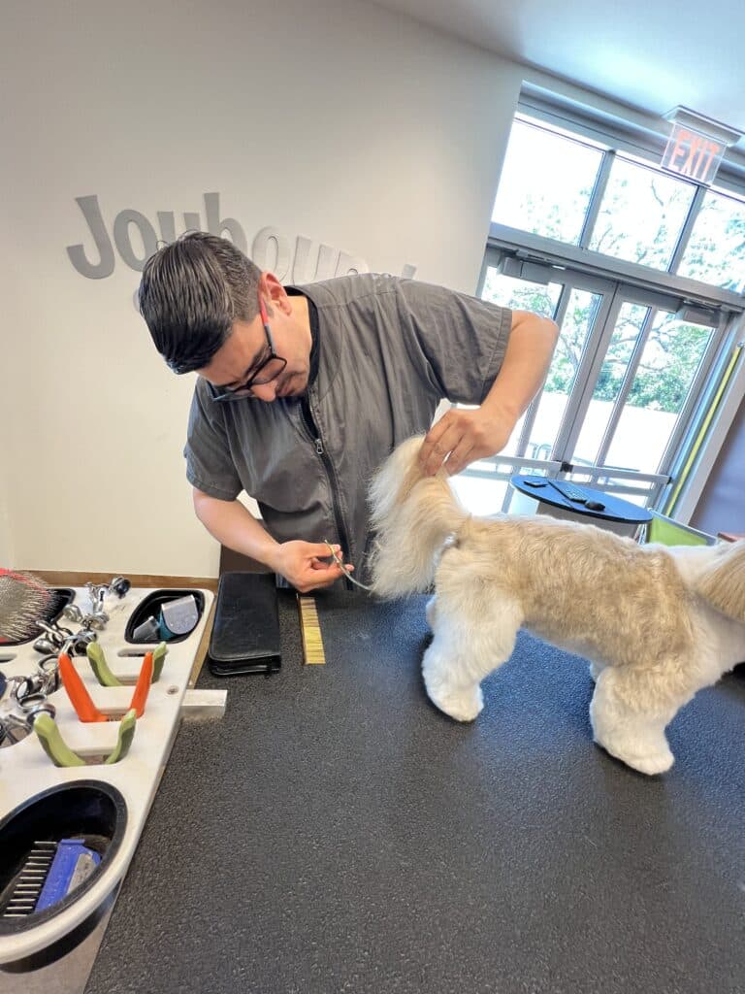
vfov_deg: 106.2
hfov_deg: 89.9
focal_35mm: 13
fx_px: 373
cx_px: 372
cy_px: 497
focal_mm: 1.57
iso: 160
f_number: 1.8
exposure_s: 1/60
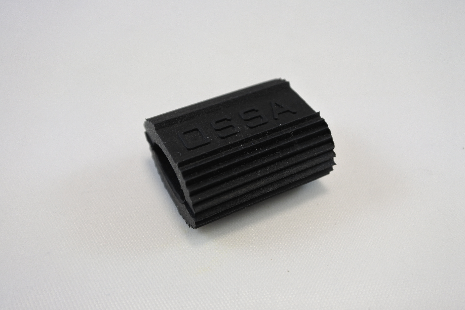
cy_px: 155
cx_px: 232
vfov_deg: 36.9
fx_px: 465
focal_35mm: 36
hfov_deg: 53.1
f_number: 4
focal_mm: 13.7
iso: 400
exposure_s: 1/250
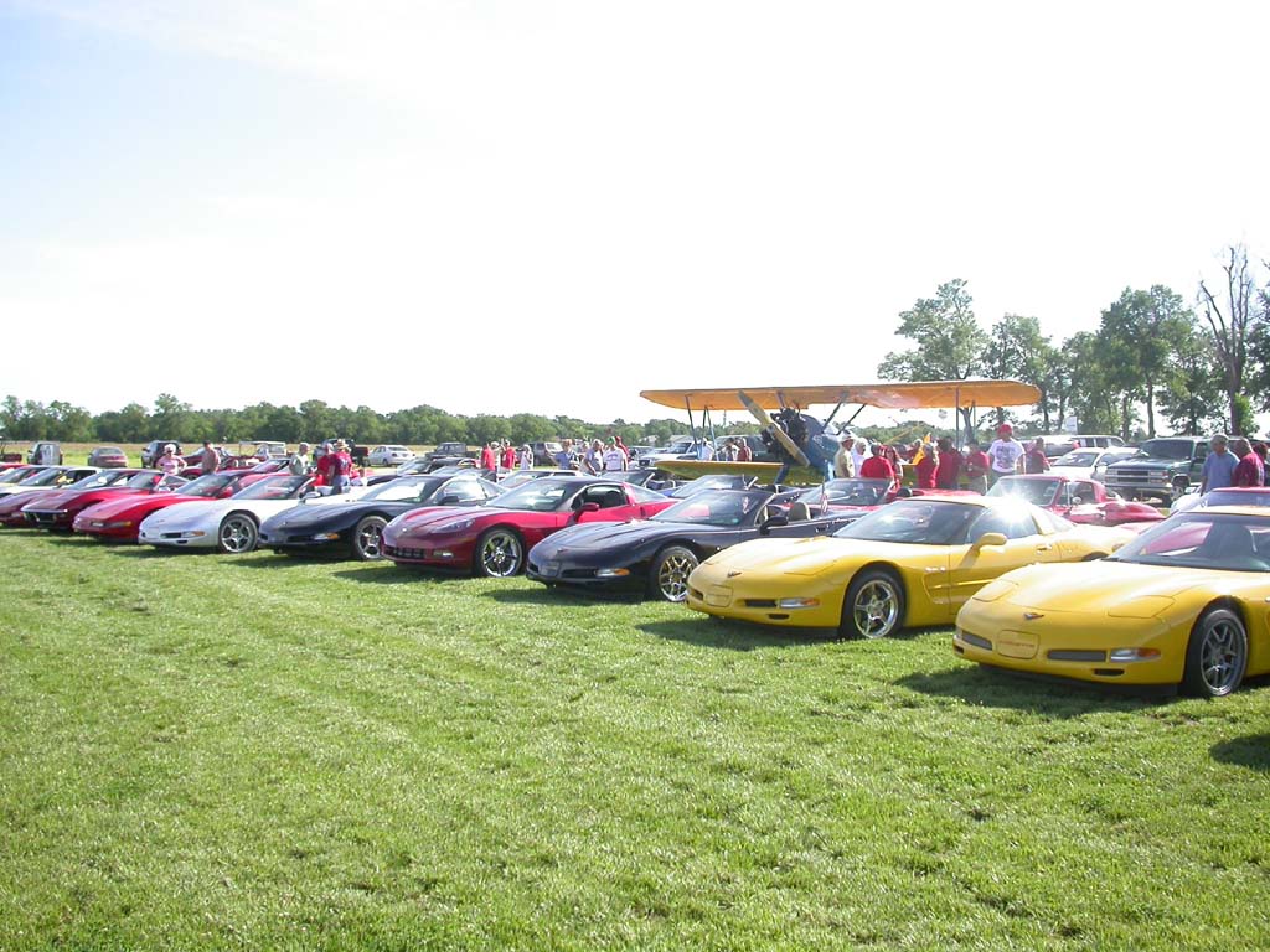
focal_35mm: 38
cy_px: 476
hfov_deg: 49.0
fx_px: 1394
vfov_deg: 37.7
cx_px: 635
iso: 100
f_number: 2.6
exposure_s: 1/1000
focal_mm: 7.85
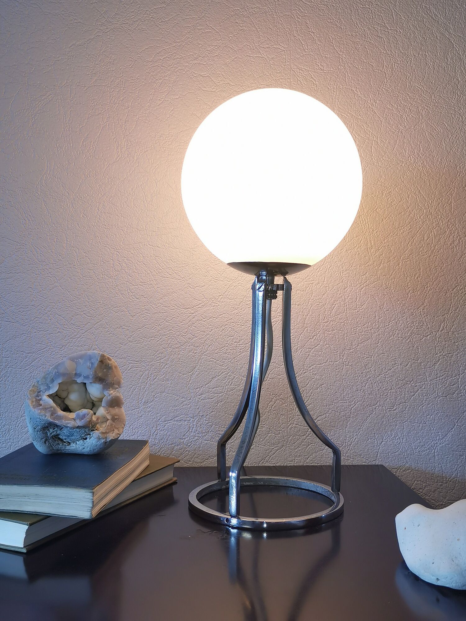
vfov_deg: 47.9
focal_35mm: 39
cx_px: 233
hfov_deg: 36.8
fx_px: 700
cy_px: 310
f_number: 1.8
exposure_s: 1/100
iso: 80
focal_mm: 5.58
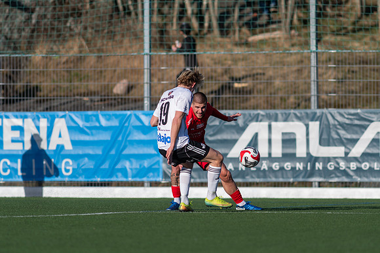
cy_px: 126
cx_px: 190
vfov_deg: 3.0
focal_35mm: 456
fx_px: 4809
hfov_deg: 4.5
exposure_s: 1/2000
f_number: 3.2
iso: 100
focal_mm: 300
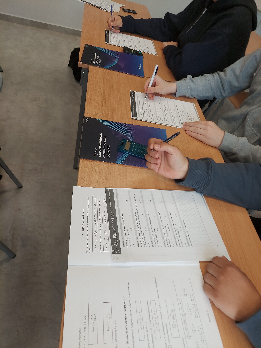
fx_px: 241
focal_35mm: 24
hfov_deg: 56.8
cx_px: 130
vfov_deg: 71.6
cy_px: 174
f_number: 1.8
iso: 50
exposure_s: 1/120
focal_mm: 5.23
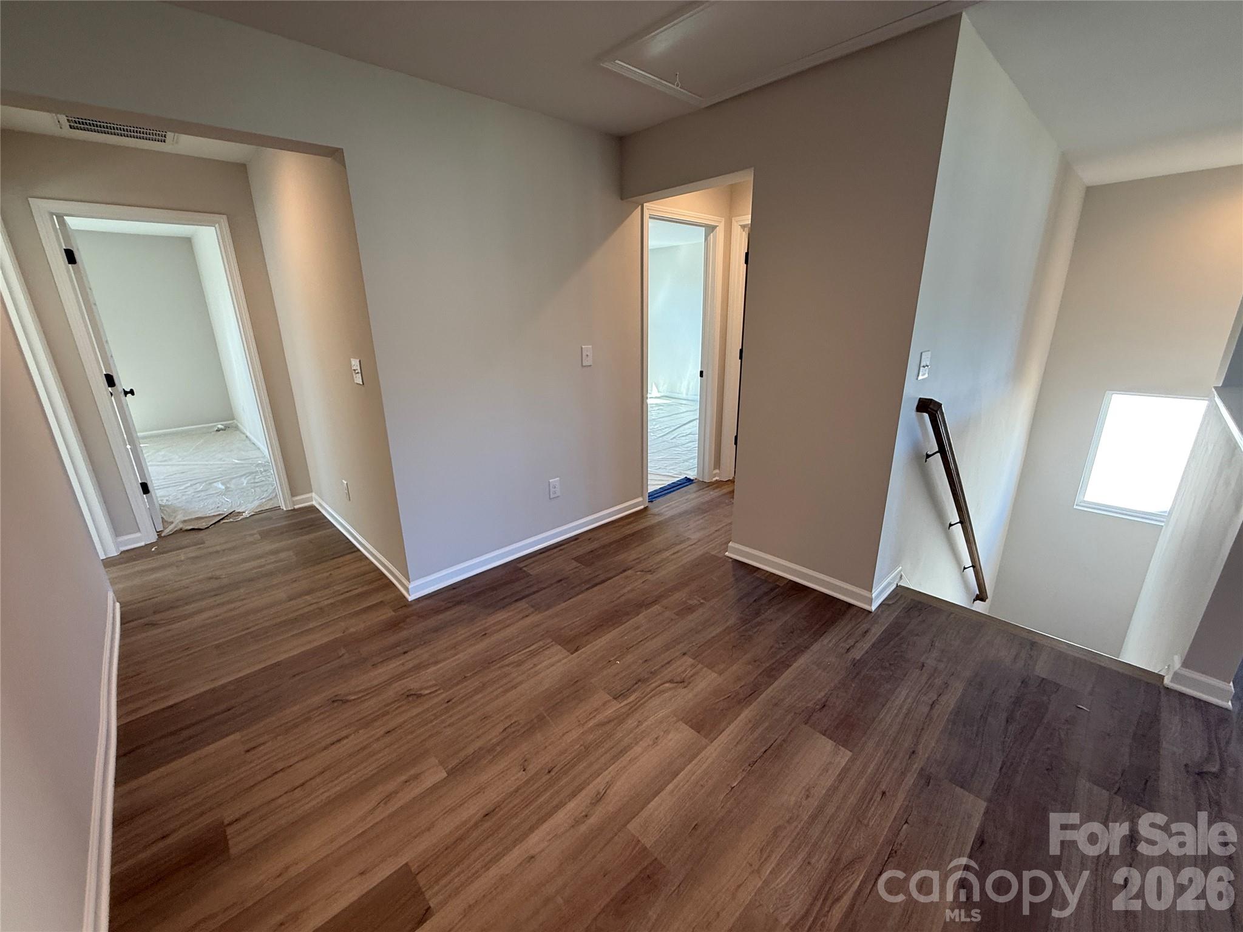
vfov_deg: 85.7
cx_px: 622
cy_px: 466
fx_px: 503
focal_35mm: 14
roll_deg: +0.6
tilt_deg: -16.5
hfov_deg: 102.1
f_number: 2.2
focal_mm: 2.22
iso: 125
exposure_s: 1/120
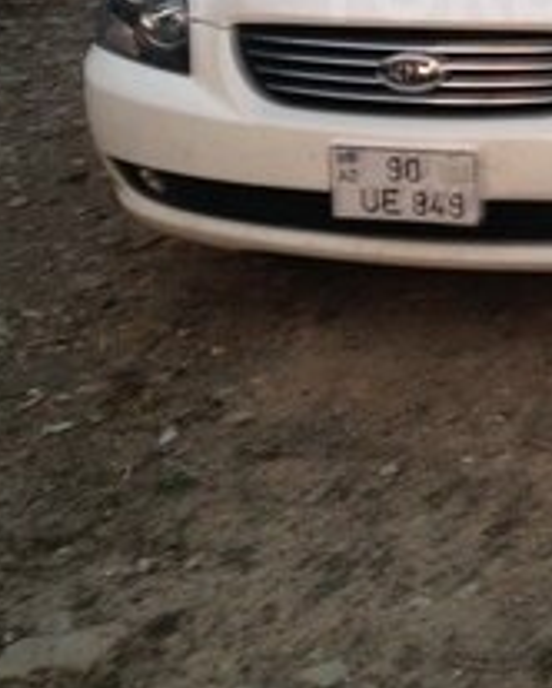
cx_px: 565
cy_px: -17
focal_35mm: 77
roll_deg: +2.7
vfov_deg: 23.6
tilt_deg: -10.8
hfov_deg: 19.3
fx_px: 1570
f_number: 2.4
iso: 100
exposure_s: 1/20
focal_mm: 4.12
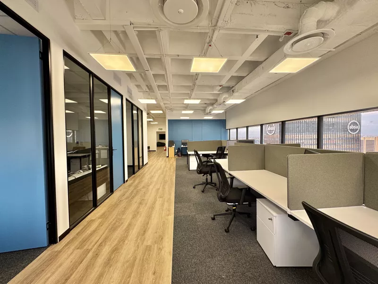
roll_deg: +0.9
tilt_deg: -2.4
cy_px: 142
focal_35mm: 14
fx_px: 153
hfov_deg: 102.1
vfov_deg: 85.7
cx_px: 189
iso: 100
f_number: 2.2
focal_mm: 2.22
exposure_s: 1/99
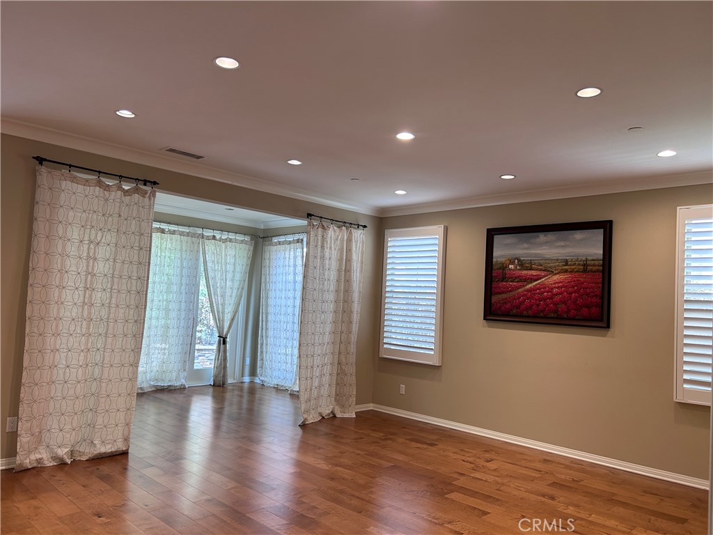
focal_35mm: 26
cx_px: 356
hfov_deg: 67.3
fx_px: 536
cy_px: 268
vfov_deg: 53.1
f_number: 1.5
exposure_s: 1/120
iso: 80
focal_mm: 5.7
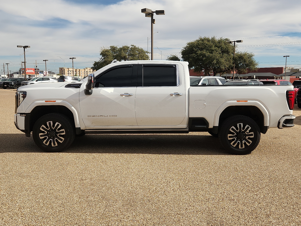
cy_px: 113
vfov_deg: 58.9
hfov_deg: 73.9
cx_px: 150
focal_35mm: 23
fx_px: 200
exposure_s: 1/2500
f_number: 1.8
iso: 50
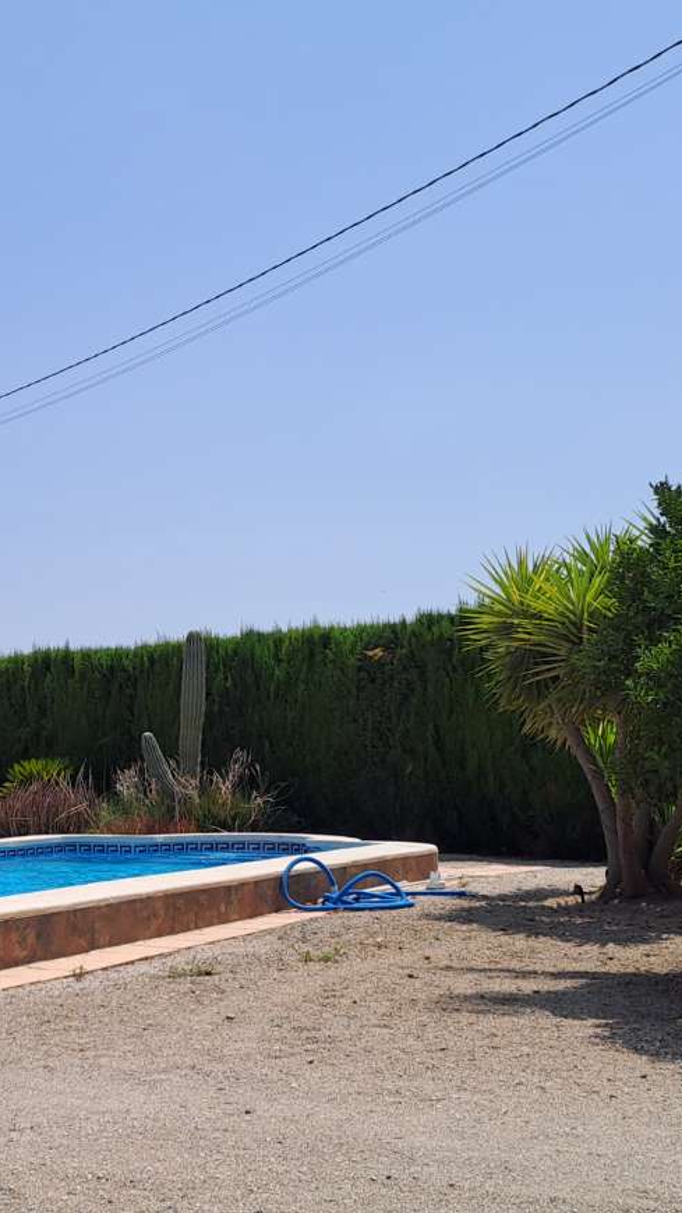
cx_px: 40
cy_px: 739
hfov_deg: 24.5
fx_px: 1511
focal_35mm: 47
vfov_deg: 43.5
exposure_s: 1/1969
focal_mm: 4.65
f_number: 1.8
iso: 32
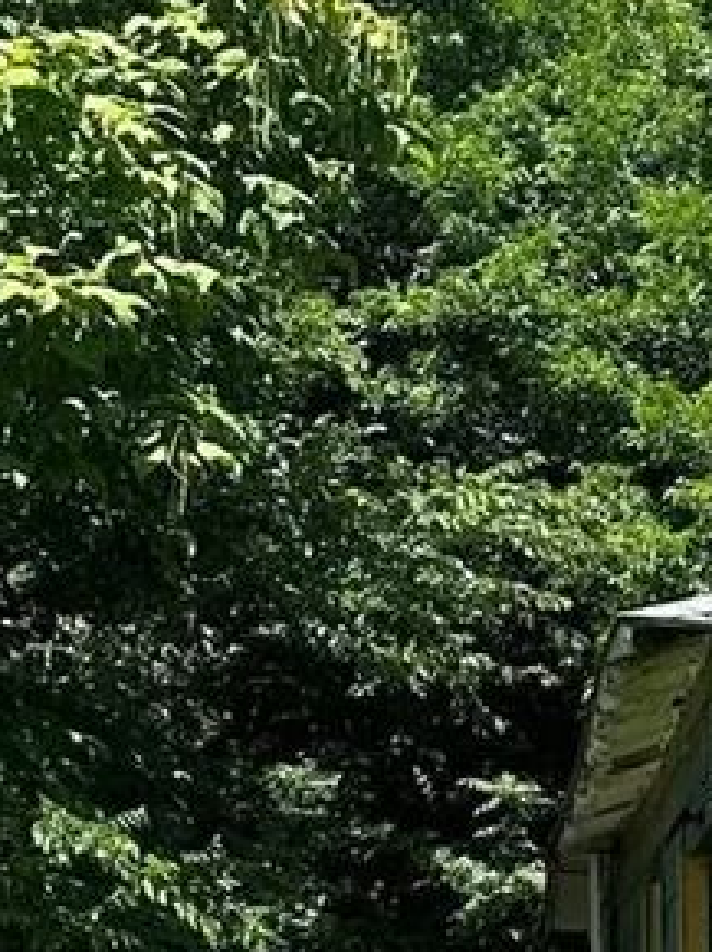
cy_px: 1331
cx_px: 1355
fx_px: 3104
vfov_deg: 16.2
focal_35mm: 113
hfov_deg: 11.9
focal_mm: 6.86
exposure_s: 1/555
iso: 80
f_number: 1.78
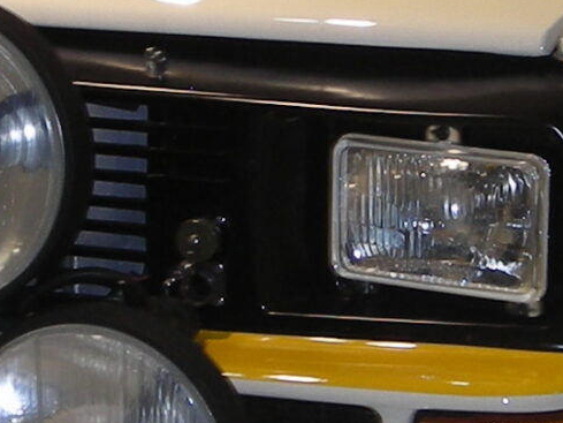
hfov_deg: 9.9
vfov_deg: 7.5
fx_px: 3237
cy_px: 70
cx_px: 372
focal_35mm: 199
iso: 50
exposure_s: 1/30
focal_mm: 6.3
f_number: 3.2
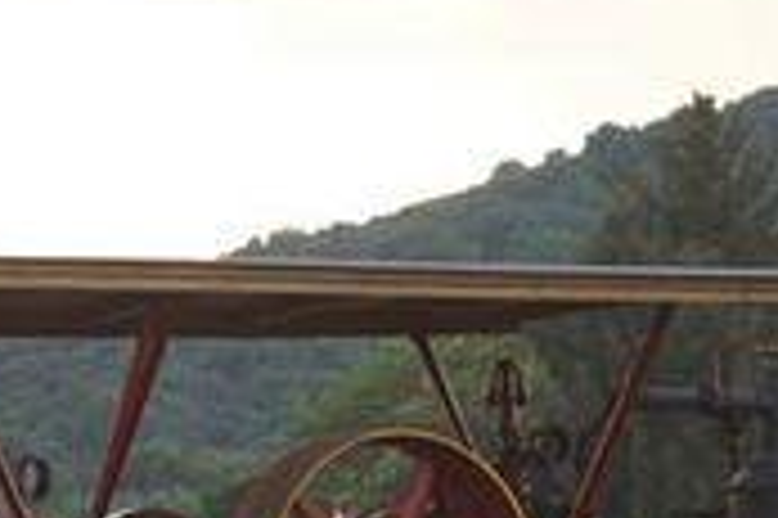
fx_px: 5980
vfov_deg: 4.9
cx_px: 360
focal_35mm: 277
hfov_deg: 7.4
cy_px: 676
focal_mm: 50
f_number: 5.6
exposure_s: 1/80
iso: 400
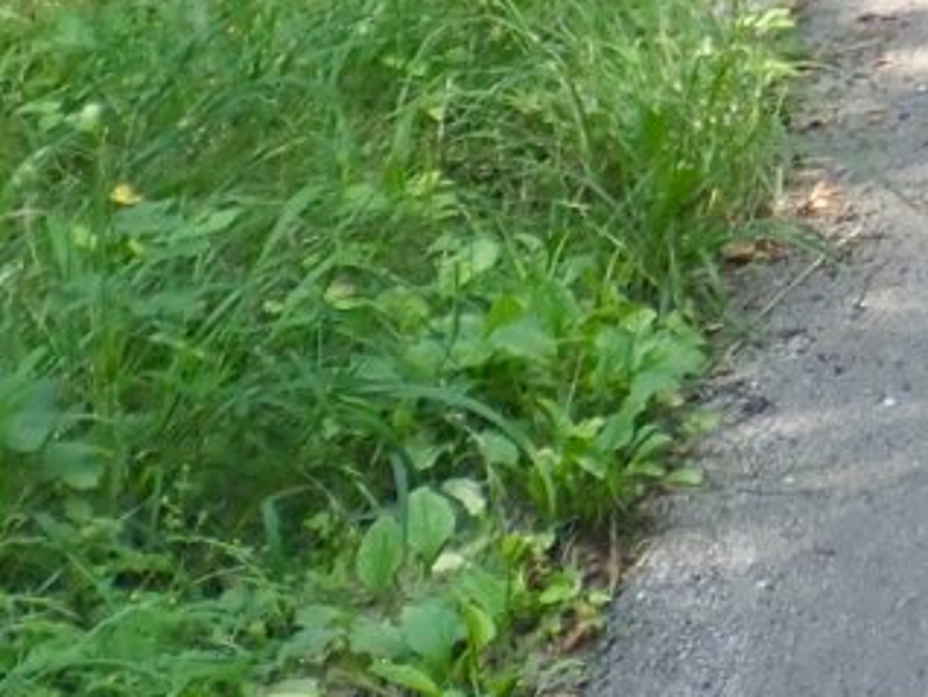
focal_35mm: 161
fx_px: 4319
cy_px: -927
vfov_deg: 8.5
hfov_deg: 11.3
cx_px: 1751
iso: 100
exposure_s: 1/60
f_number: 2.4
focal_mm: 5.87
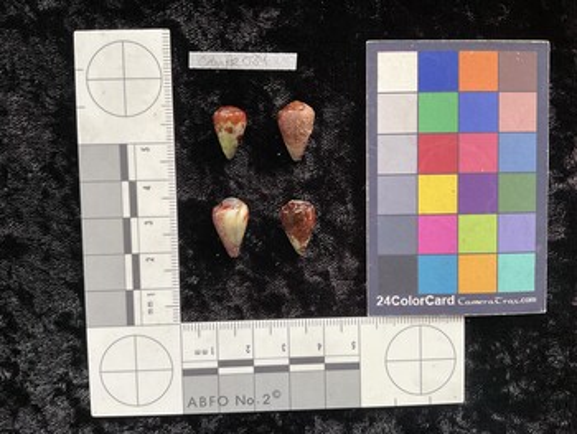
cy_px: 217
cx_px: 288
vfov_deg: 48.3
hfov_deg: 61.6
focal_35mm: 29
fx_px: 484
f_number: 1.8
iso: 125
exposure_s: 1/60
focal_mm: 3
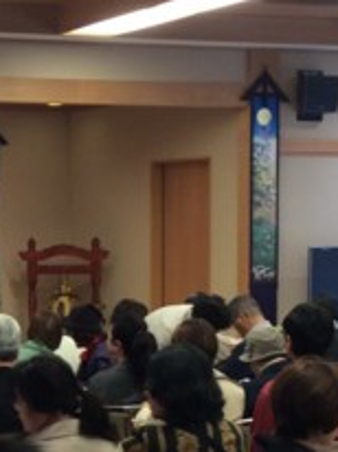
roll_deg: +1.7
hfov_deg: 11.8
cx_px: 0
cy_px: 386
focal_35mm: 124
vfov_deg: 15.8
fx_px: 1618
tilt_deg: -6.9
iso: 50
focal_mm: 3.3
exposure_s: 1/24
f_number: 2.4
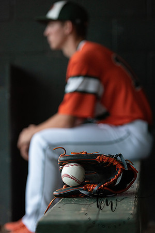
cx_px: 78
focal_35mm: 120
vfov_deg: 17.1
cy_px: 116
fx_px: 775
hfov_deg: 11.4
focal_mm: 120
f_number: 2.8
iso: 800
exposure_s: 1/60
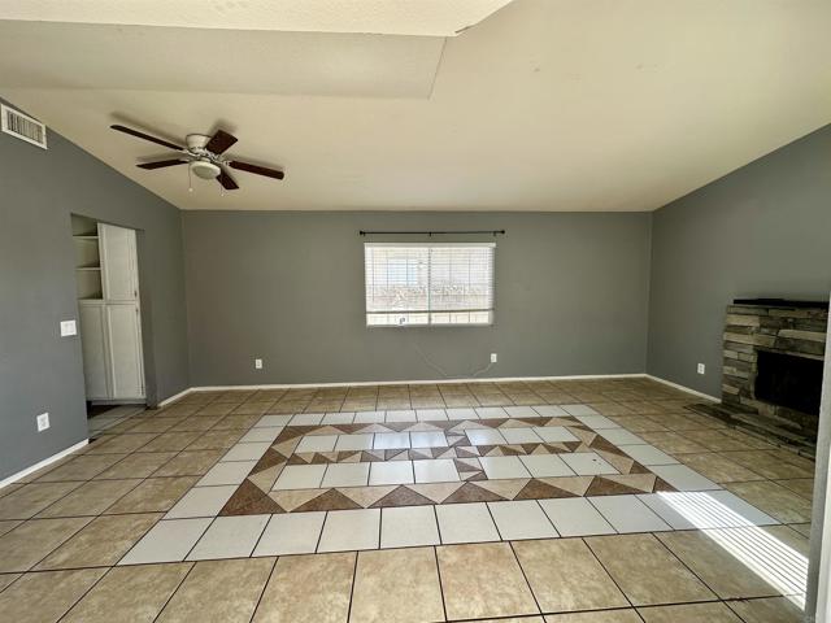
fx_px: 336
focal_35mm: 14
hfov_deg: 102.1
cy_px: 312
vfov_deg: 85.7
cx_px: 416
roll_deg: +0.8
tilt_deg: -4.1
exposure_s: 1/99
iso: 64
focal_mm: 2.22
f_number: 2.2
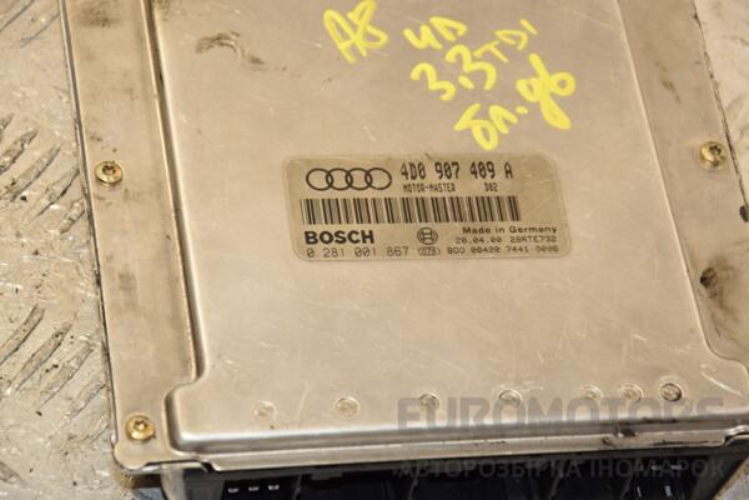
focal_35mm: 158
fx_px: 3277
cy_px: 250
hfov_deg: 13.0
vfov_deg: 8.7
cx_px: 374
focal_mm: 105
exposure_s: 1/200
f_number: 8
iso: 800
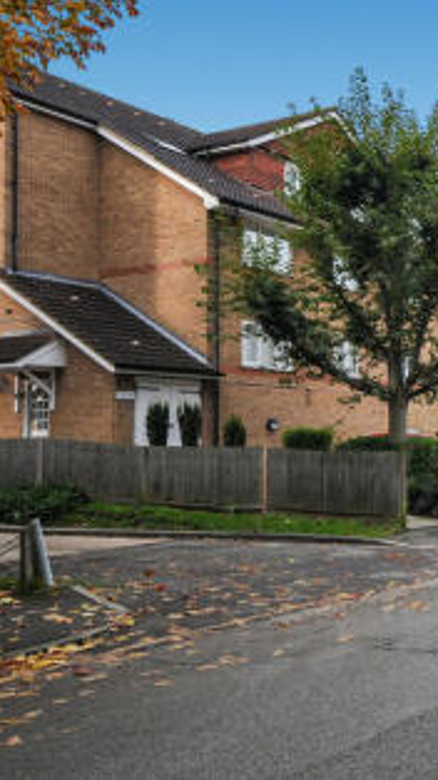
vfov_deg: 47.4
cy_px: 390
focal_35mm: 43
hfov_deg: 23.9
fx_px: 888
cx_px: 587
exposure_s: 1/200
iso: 400
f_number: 7.1
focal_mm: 18
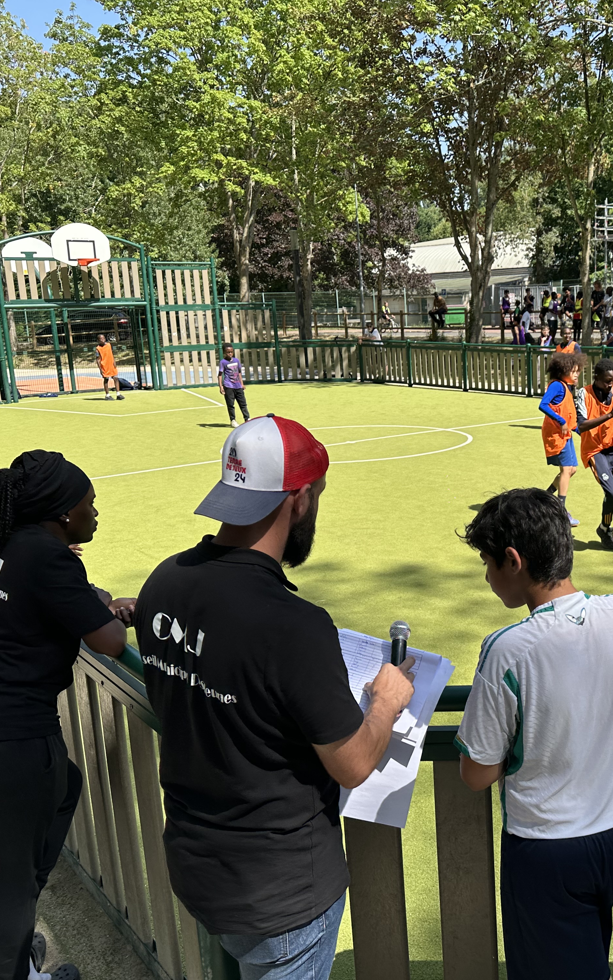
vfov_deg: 56.7
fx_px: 909
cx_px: 527
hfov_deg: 35.5
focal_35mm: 34
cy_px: 490
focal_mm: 6.86
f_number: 1.78
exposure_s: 1/1988
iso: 80
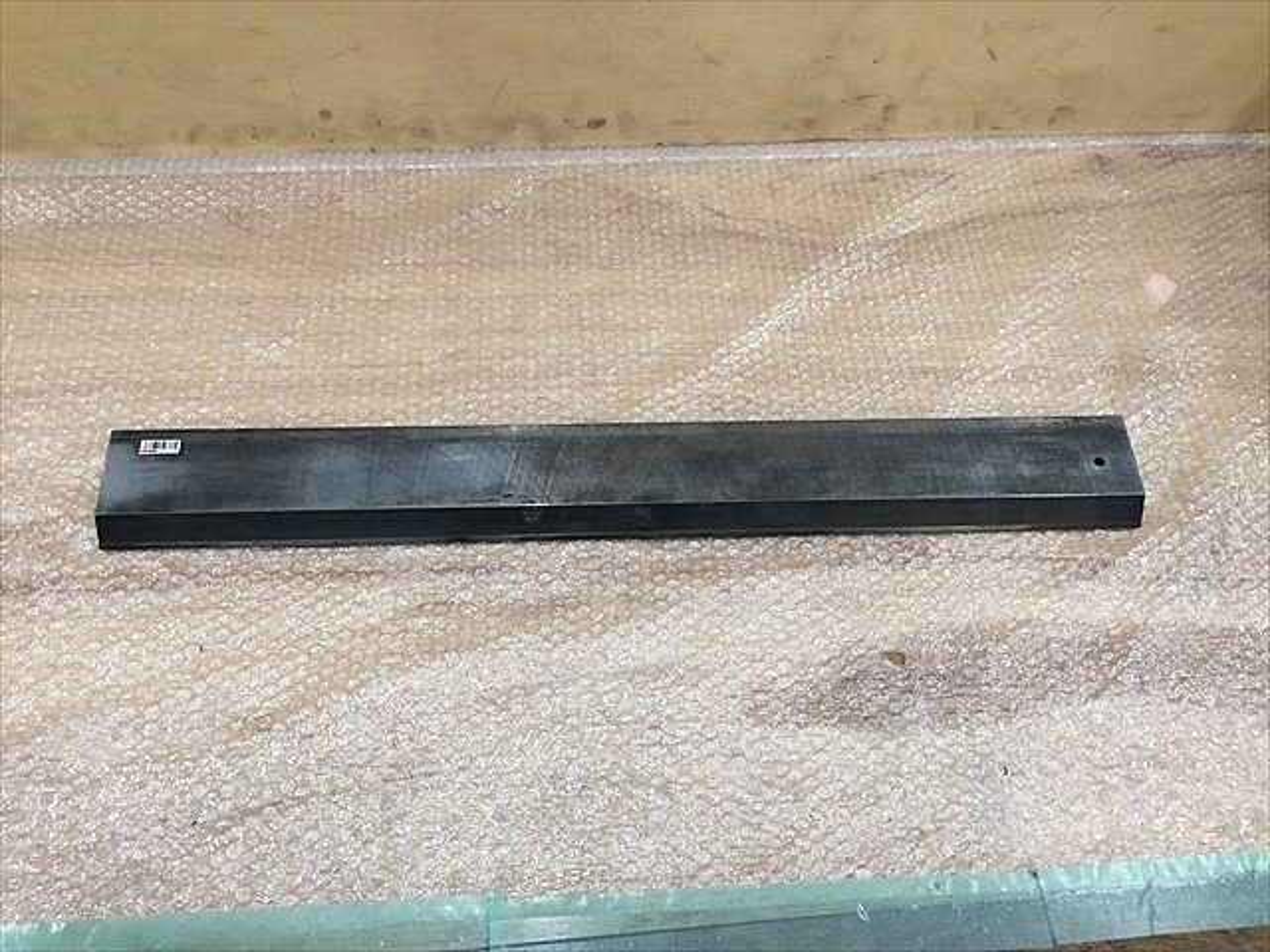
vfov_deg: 48.2
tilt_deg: -60.5
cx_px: 635
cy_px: 476
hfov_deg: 61.7
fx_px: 1064
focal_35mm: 29
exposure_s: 1/30
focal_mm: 4.15
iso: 80
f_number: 2.2
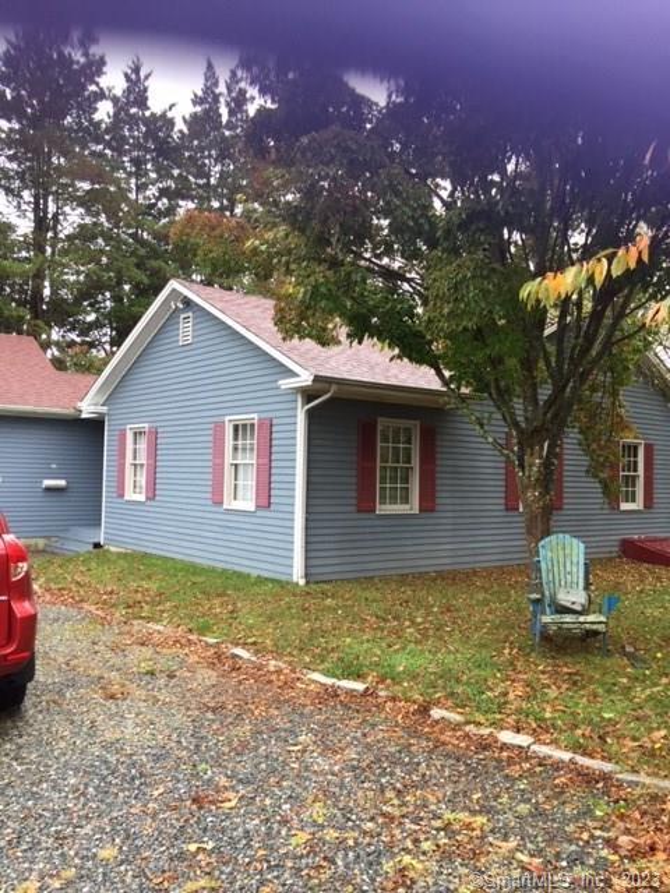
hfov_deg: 48.2
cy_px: 446
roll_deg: -2.0
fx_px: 748
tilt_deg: +2.2
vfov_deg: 61.7
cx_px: 335
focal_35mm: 29
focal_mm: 4.15
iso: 32
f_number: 2.2
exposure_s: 1/40
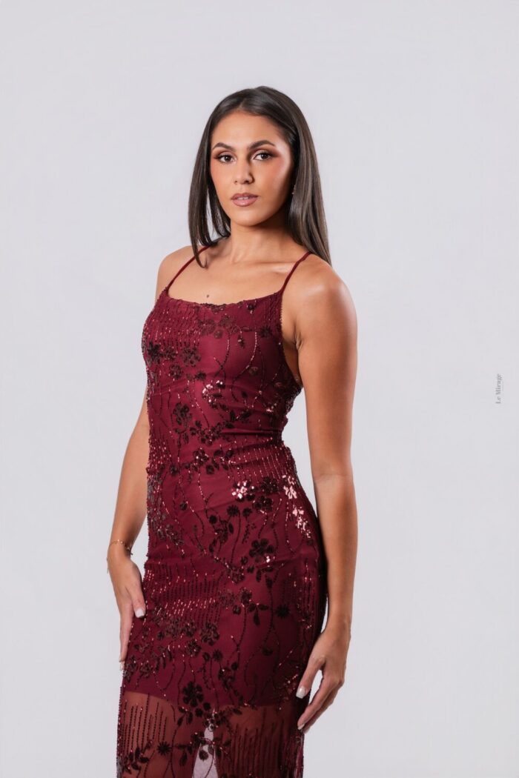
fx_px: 1730
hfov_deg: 17.1
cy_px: 389
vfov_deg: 25.4
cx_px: 260
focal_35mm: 80
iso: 160
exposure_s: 1/320
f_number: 2.8
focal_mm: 53.9
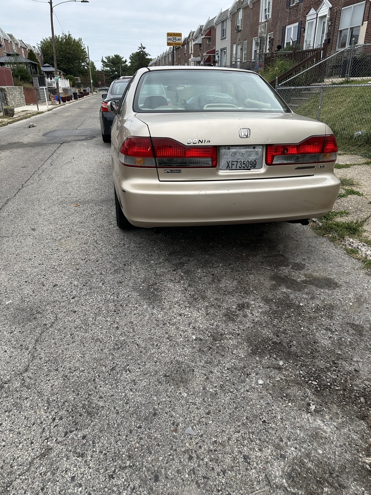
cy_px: 248
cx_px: 186
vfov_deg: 71.6
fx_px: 343
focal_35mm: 24
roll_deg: +4.1
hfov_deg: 56.8
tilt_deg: -27.6
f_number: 1.78
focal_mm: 6.86
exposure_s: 1/2028
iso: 80
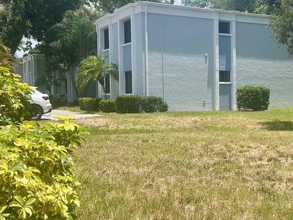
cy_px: 105
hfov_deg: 36.4
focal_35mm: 51
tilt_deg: -1.7
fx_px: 432
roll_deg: +1.3
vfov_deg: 28.6
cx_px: 230
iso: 50
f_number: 1.5
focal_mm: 5.7
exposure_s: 1/3077
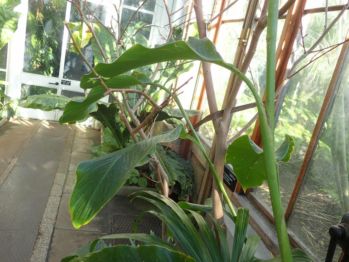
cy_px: 131
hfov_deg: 60.0
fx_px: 302
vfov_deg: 46.8
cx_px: 174
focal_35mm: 30
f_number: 2.3
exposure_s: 1/80
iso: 100
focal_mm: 5.5
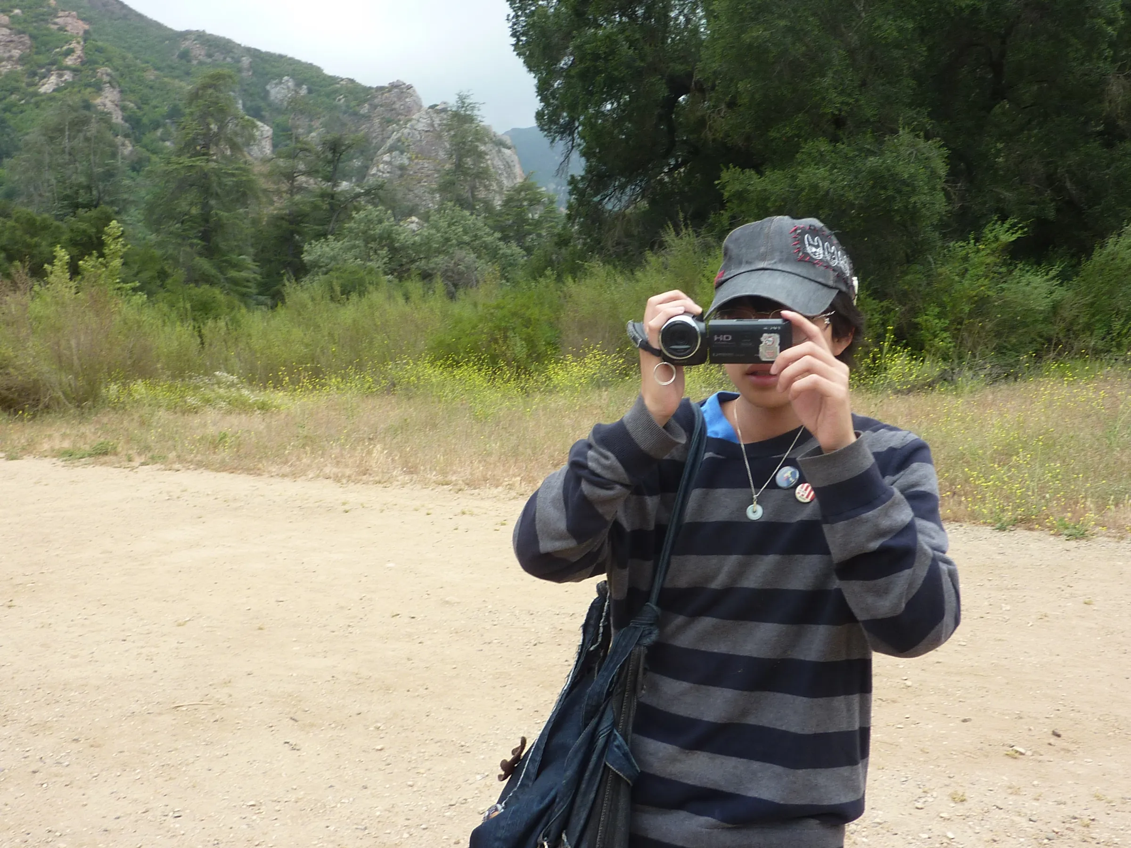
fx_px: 1046
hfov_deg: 56.8
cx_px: 566
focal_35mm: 32
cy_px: 424
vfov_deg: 44.2
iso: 80
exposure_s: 1/125
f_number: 4
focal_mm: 4.4
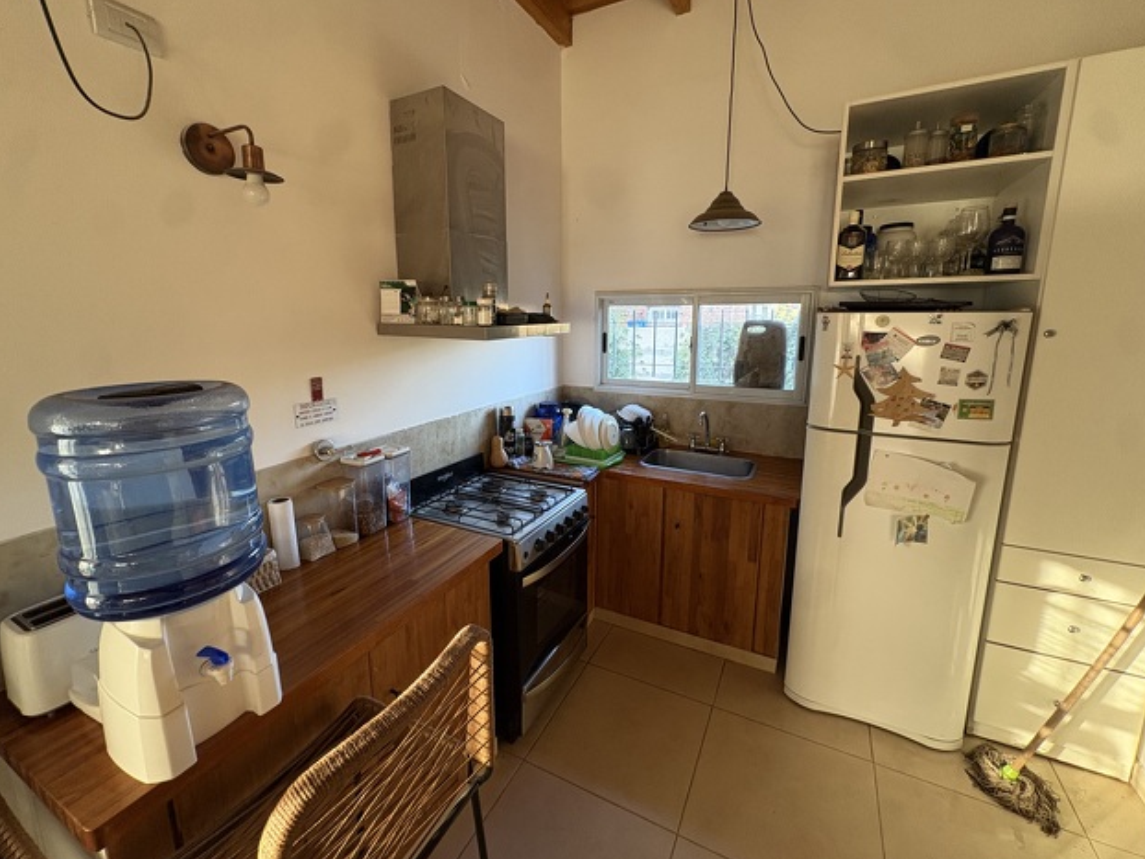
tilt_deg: -9.6
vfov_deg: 81.7
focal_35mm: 15
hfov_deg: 98.1
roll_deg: +0.4
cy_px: 405
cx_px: 563
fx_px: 496
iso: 250
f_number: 2.2
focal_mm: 2.22
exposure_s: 1/60
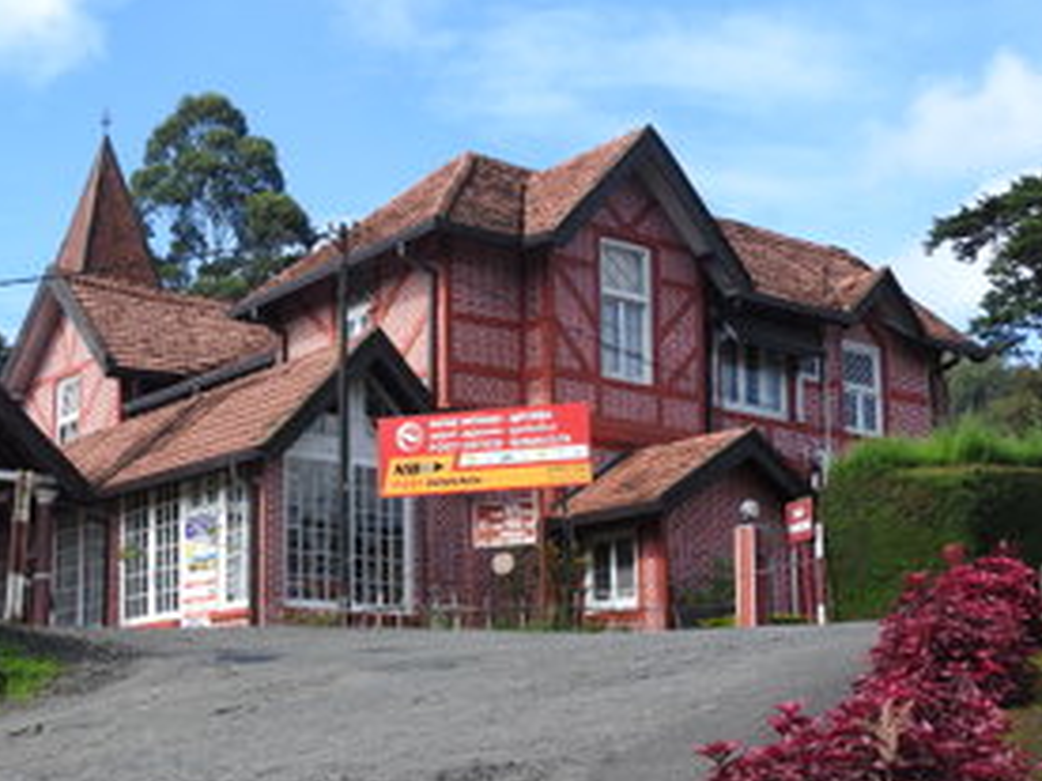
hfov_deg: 33.0
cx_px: 359
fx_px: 1746
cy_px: 460
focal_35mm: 58
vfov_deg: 25.2
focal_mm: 7.2
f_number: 3.8
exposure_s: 1/500
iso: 100
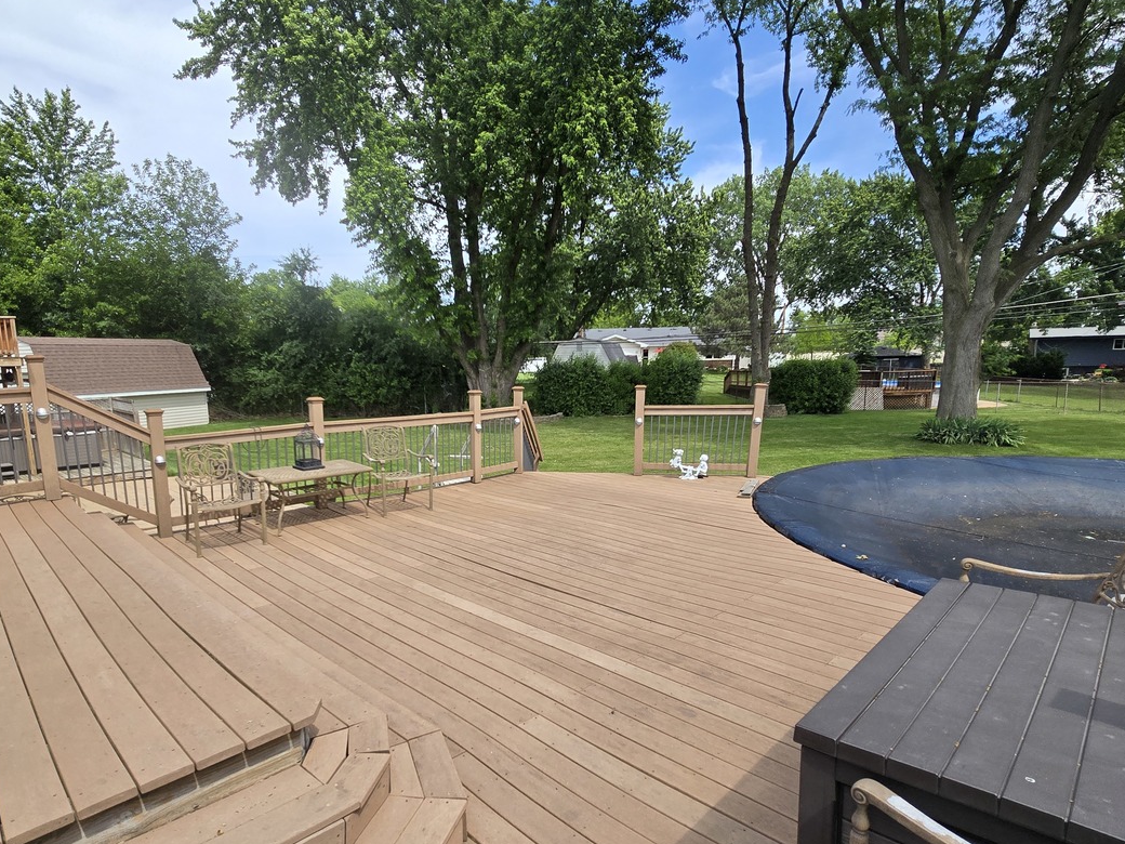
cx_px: 475
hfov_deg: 87.1
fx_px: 585
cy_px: 472
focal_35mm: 18
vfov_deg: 71.3
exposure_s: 1/1468
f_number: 2.2
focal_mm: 2.2
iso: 50
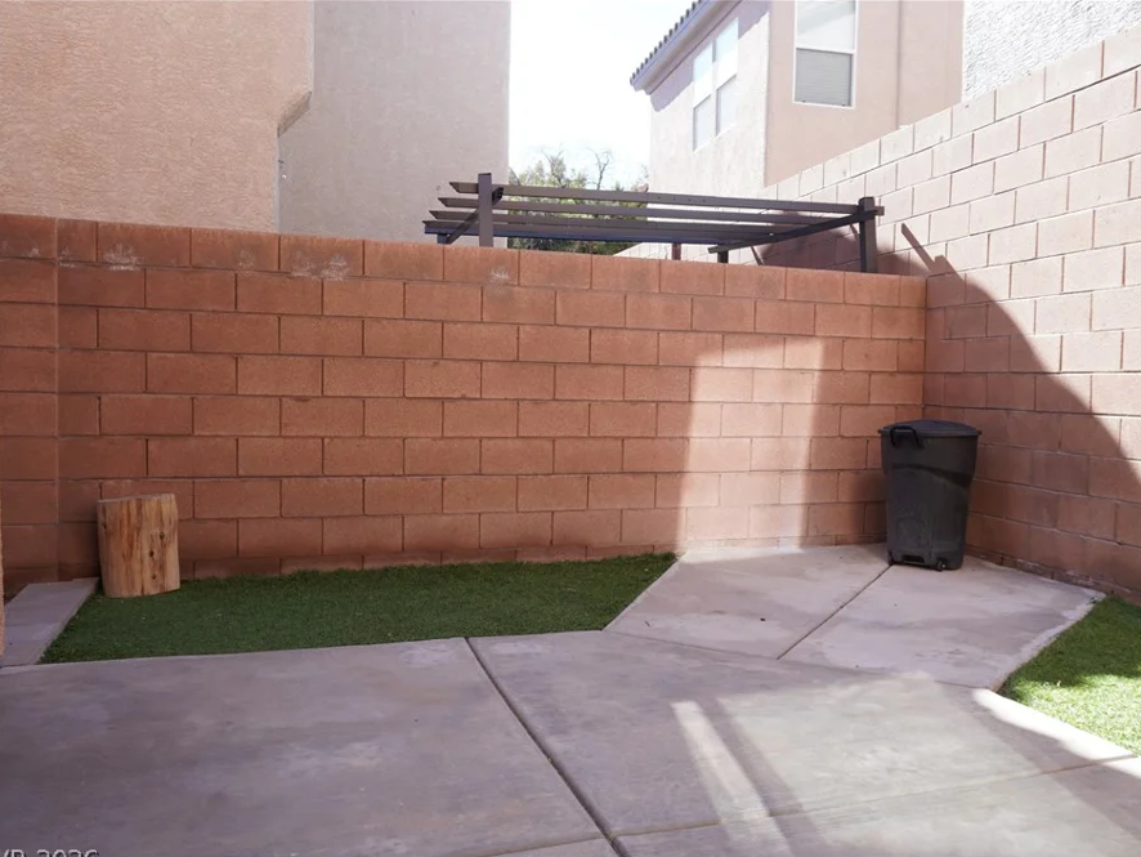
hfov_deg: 59.8
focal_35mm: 30
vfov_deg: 46.8
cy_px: 439
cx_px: 631
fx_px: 989
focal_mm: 18
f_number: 5.6
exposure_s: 1/125
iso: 160
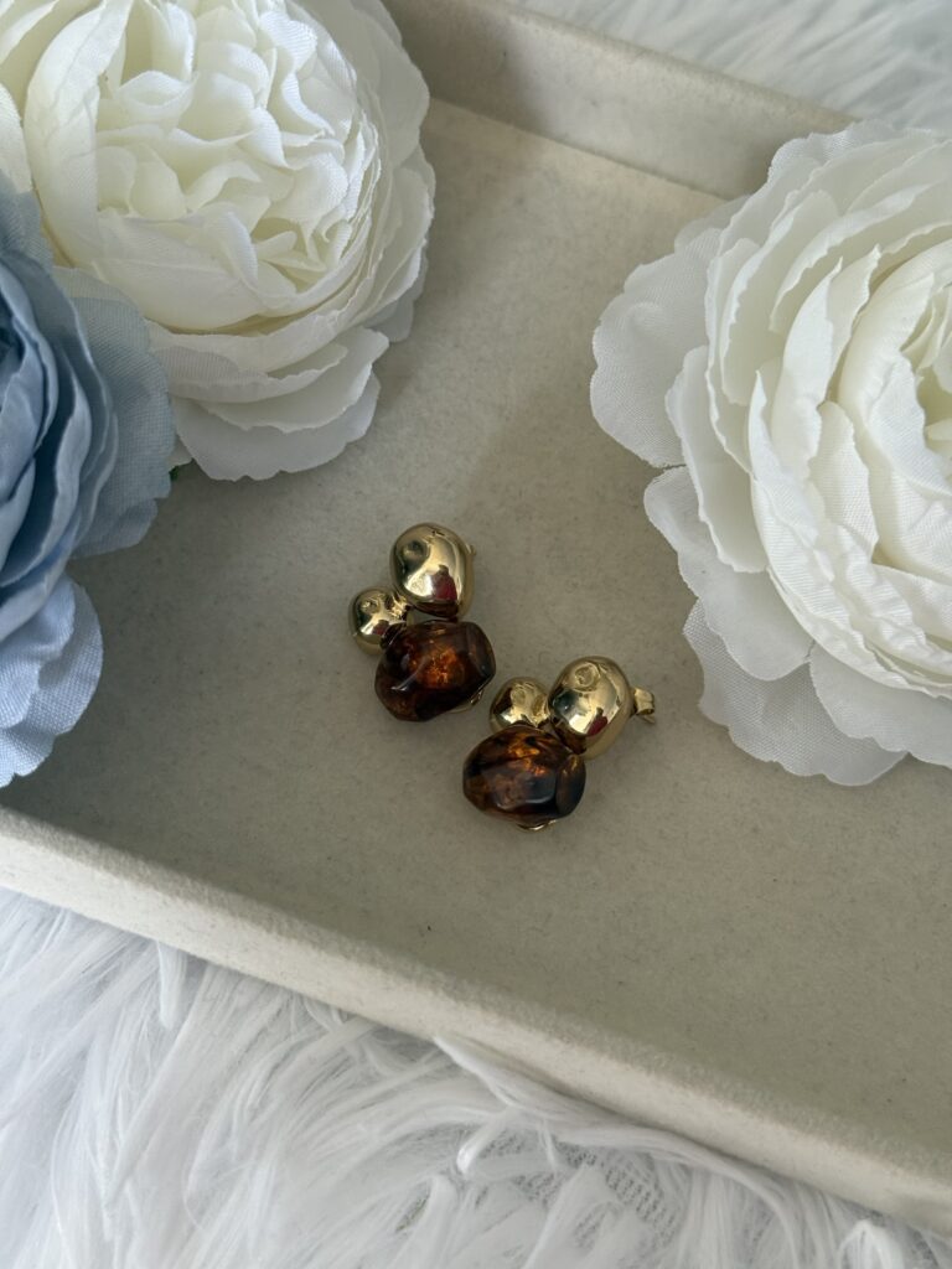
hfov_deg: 30.3
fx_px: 1760
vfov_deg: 39.7
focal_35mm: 48
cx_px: 476
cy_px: 634
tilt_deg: -64.8
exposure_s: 1/60
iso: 160
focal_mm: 6.76
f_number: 1.78
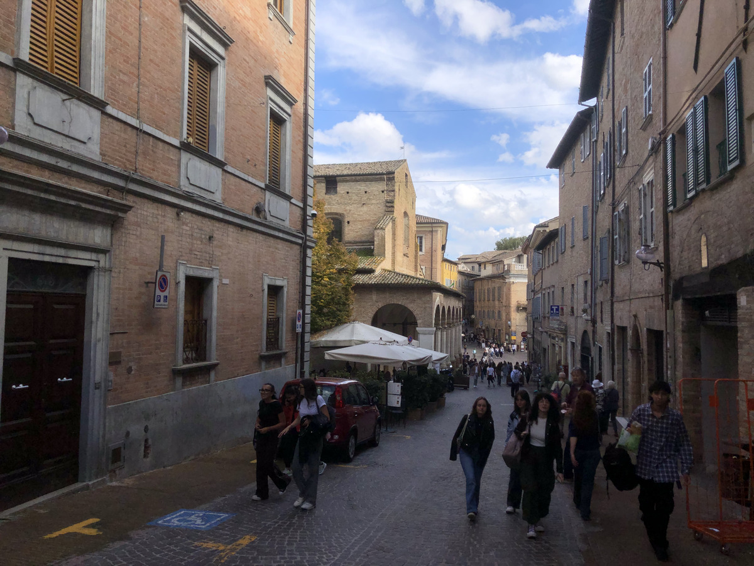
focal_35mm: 28
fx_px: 610
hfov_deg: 63.4
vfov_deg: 49.7
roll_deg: -1.1
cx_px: 377
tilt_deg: -0.7
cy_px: 283
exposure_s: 1/2825
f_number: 1.8
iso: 20
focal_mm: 4
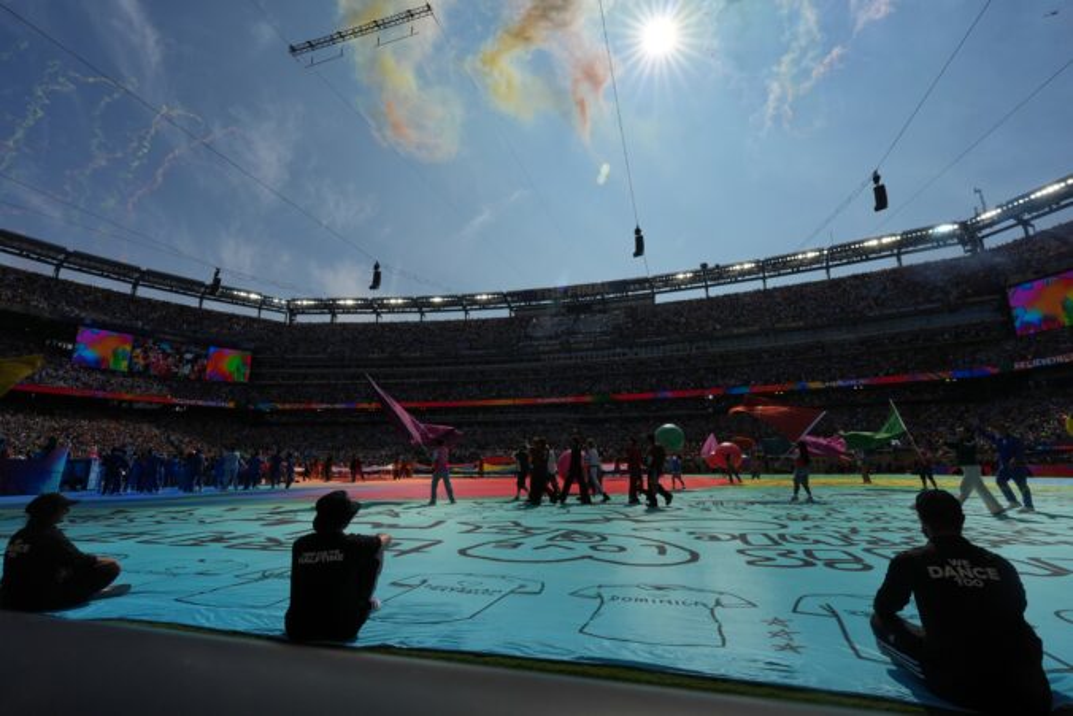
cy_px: 358
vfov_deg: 73.8
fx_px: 477
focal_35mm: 16
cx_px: 536
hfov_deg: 96.7
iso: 500
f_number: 14
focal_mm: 16
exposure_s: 1/2000
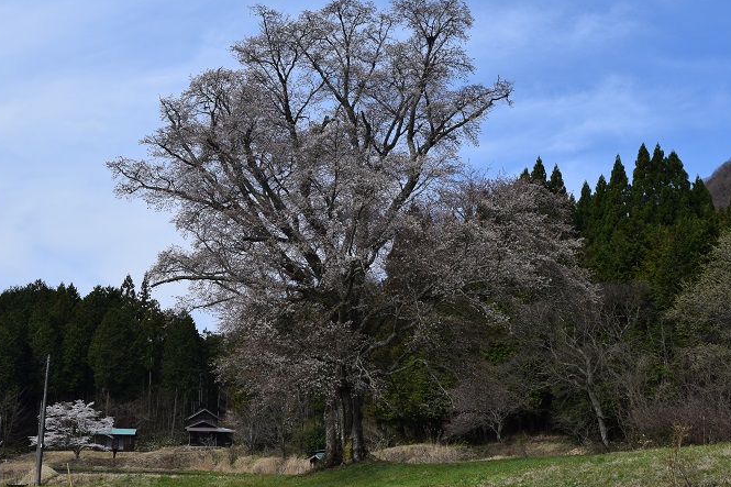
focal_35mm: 50
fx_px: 1007
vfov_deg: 27.1
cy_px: 206
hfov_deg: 39.9
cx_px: 330
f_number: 10
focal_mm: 27
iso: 200
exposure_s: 1/400
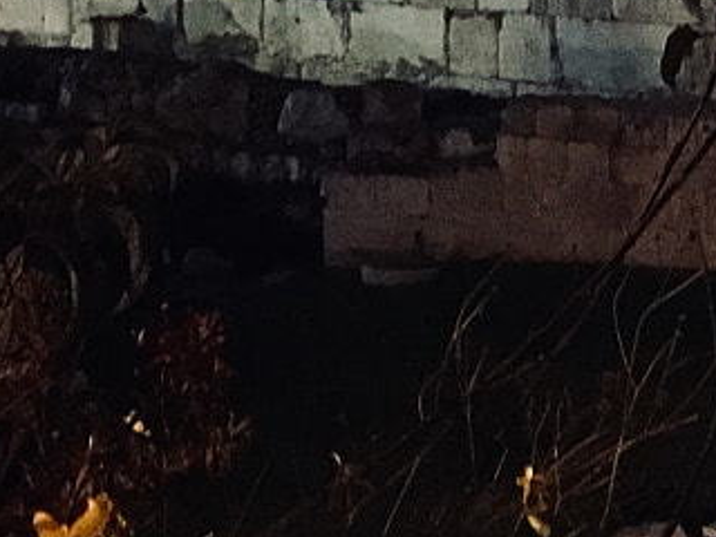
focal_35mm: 145
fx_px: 2999
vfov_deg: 9.4
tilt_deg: +5.5
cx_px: 385
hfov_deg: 13.6
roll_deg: +0.2
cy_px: -624
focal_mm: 4.15
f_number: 2.2
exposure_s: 1/17
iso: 640
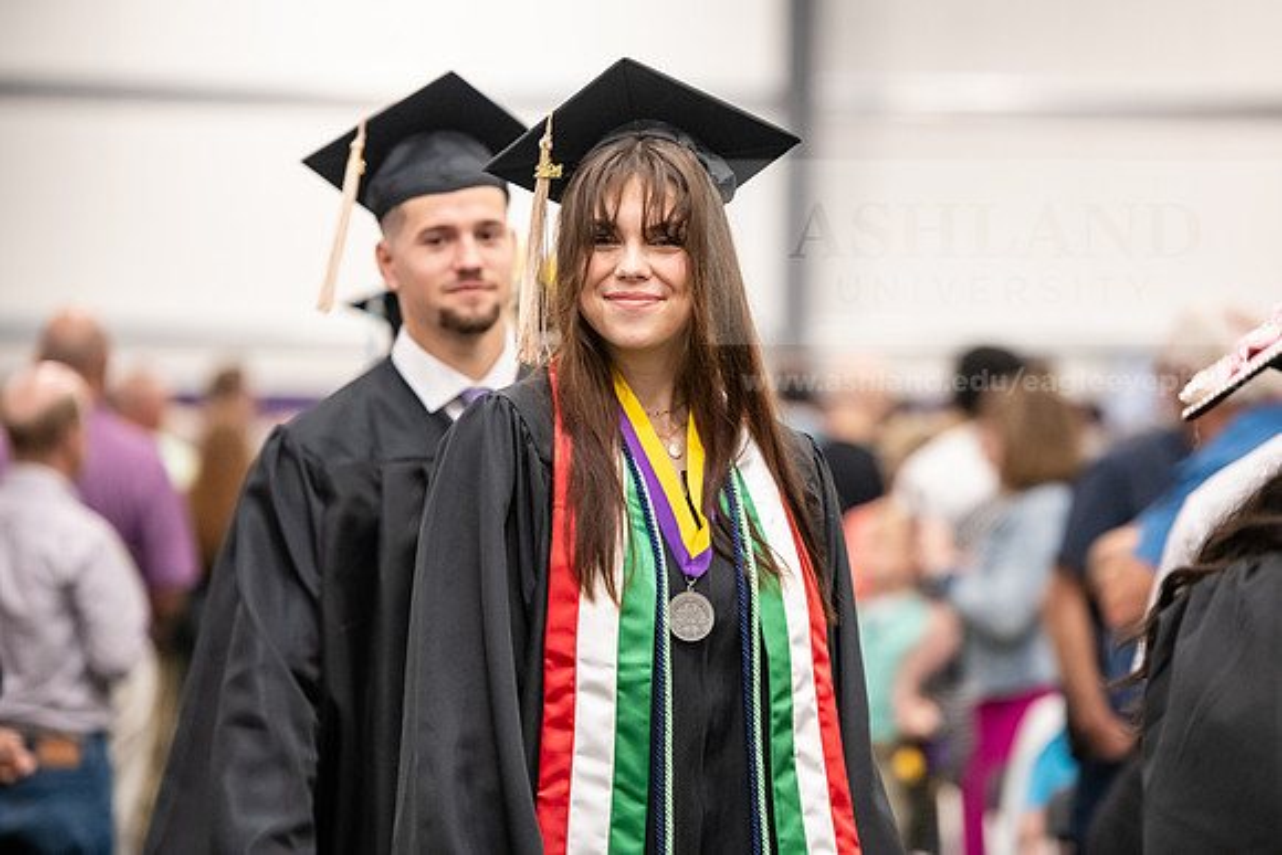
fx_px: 5699
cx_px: 641
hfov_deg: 12.8
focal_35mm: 160
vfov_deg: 8.6
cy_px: 428
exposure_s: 1/200
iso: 3200
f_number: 3.2
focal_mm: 160
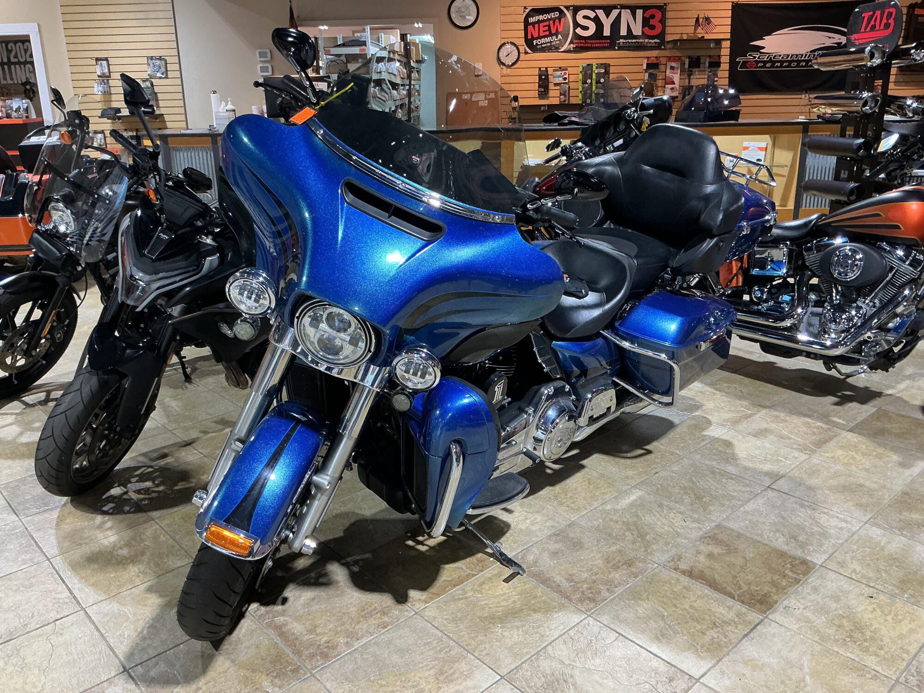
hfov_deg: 61.7
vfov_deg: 48.2
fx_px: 774
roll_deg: +1.1
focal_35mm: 29
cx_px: 462
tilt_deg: -17.9
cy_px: 346
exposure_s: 1/60
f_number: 1.8
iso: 80
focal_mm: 3
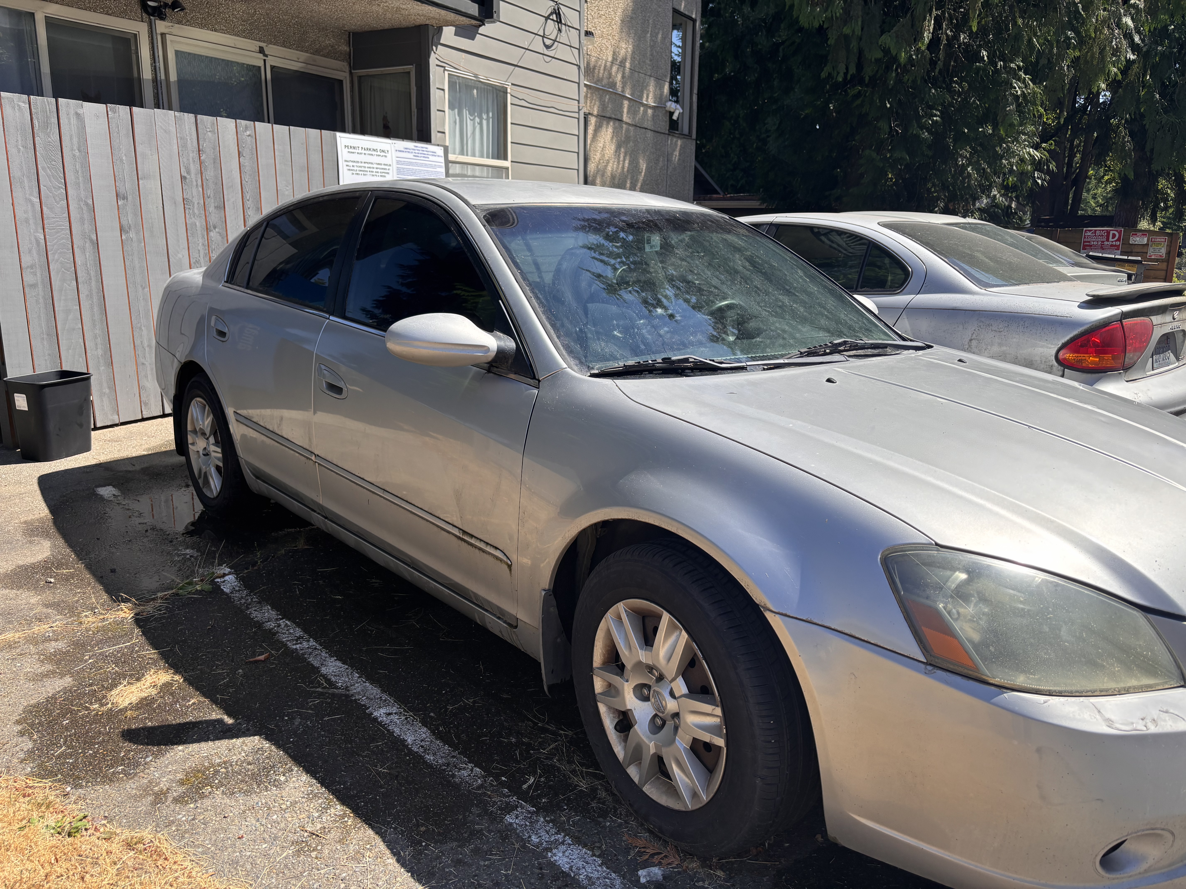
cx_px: 593
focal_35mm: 26
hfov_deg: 67.3
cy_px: 444
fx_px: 891
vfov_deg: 53.1
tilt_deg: -13.5
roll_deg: -1.3
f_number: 1.6
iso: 50
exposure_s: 1/1812
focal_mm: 5.96
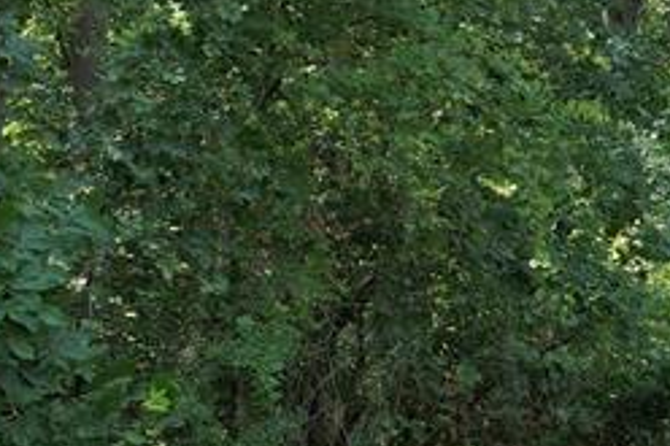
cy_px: 416
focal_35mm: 91
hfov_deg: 21.2
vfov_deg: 14.8
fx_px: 1692
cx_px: 740
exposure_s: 1/400
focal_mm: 8.38
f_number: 2.8
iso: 100
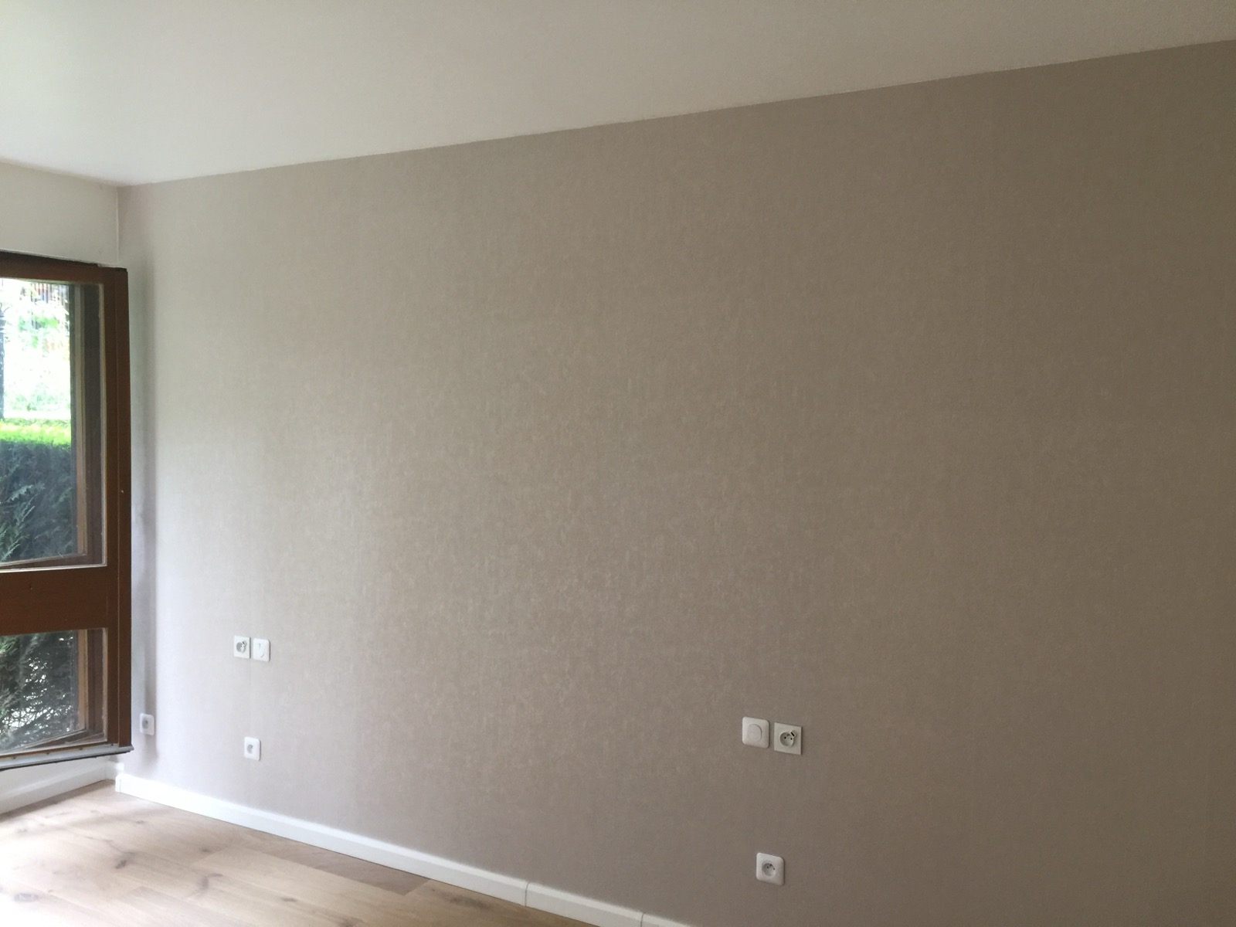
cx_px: 618
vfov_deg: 48.2
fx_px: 1035
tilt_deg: -2.9
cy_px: 464
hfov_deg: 61.7
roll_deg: -1.1
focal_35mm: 29
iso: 50
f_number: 2.2
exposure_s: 1/33
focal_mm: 4.15
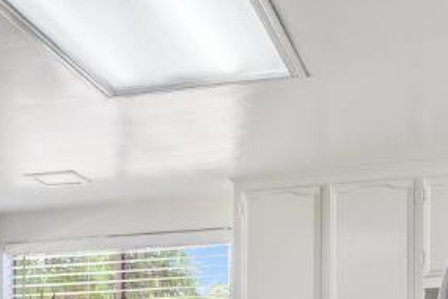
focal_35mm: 79
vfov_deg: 15.9
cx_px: 80
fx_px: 983
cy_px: 440
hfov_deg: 25.2
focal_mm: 10
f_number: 8
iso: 100
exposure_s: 1/5
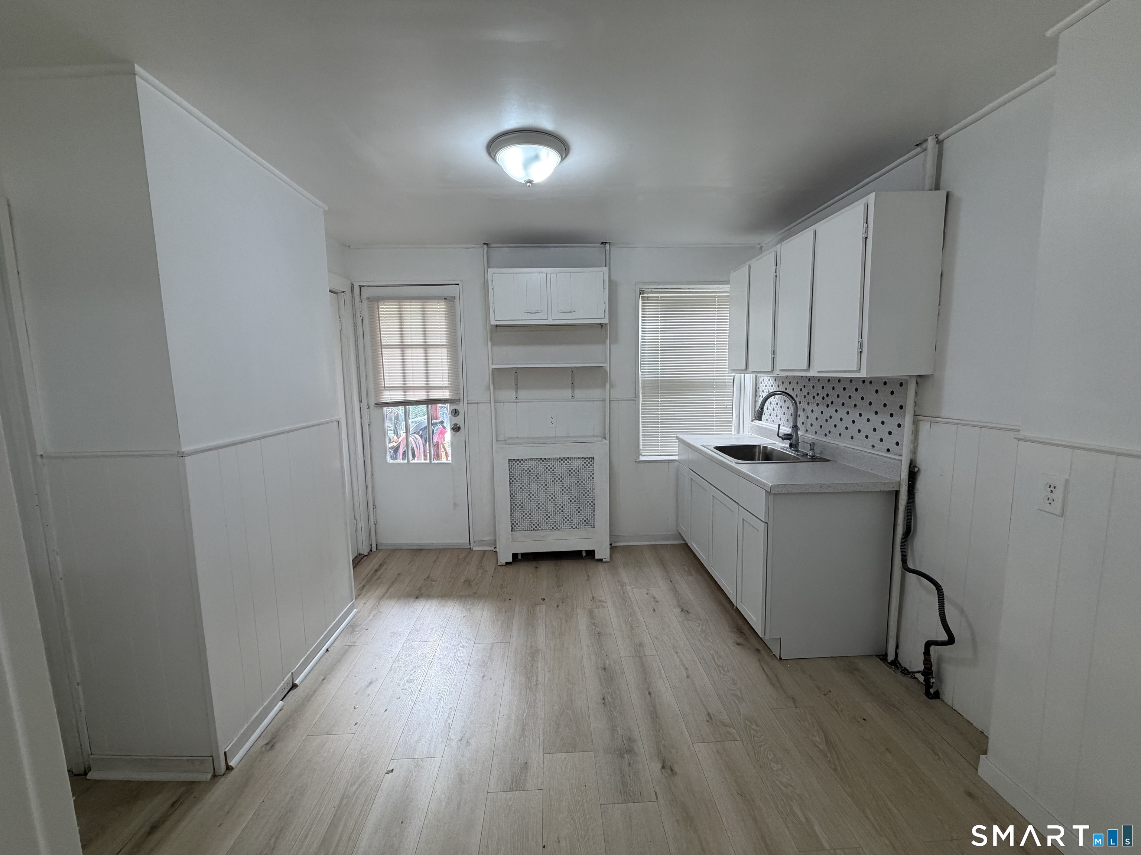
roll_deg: +0.9
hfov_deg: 102.1
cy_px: 428
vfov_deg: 85.7
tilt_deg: -7.7
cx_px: 570
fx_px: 461
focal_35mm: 14
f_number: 2.2
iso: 160
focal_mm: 2.22
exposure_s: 1/120
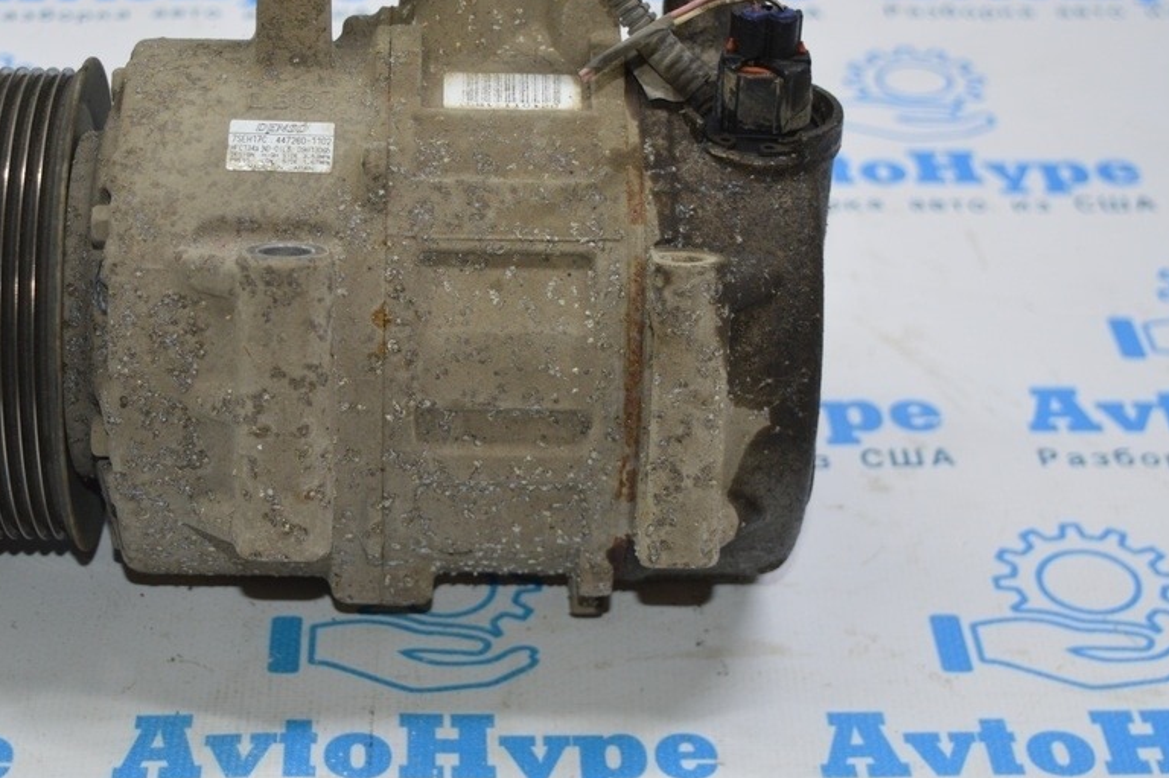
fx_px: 2466
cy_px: 336
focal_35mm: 76
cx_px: 403
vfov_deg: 17.9
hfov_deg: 26.5
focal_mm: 38
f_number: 4.8
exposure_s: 1/60
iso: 450
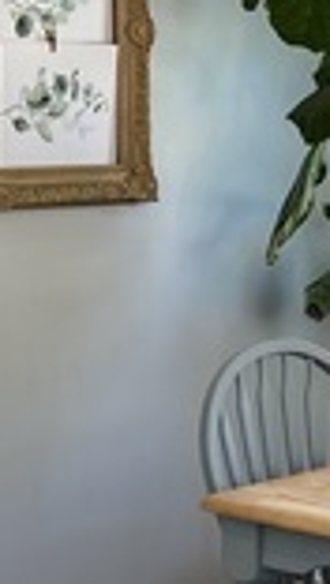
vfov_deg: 17.6
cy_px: 464
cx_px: 407
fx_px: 1878
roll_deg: -1.0
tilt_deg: -12.2
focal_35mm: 121
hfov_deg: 9.9
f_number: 1.5
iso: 50
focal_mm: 5.7
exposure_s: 1/120
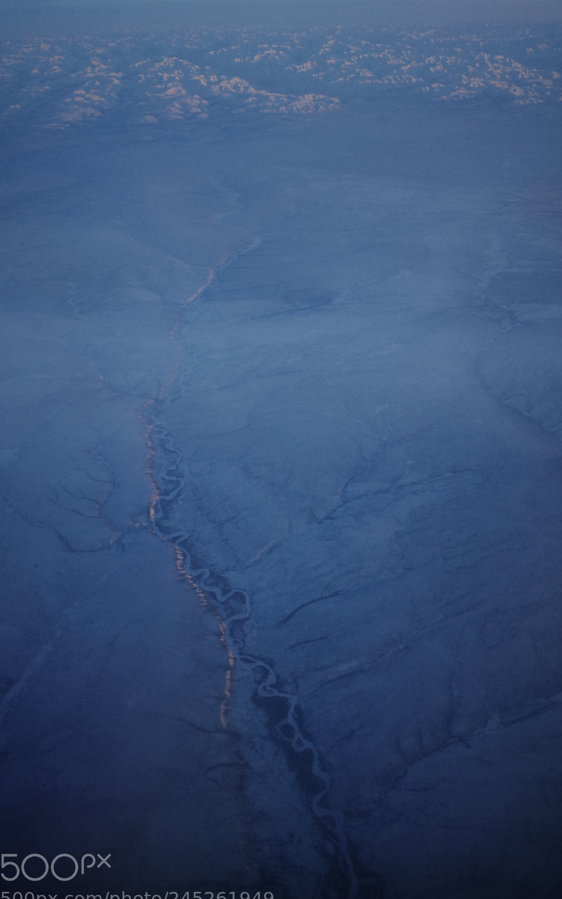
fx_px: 735
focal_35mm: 30
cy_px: 472
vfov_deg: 62.9
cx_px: 278
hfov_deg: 41.8
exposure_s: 1/200
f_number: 9
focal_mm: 18.3
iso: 400
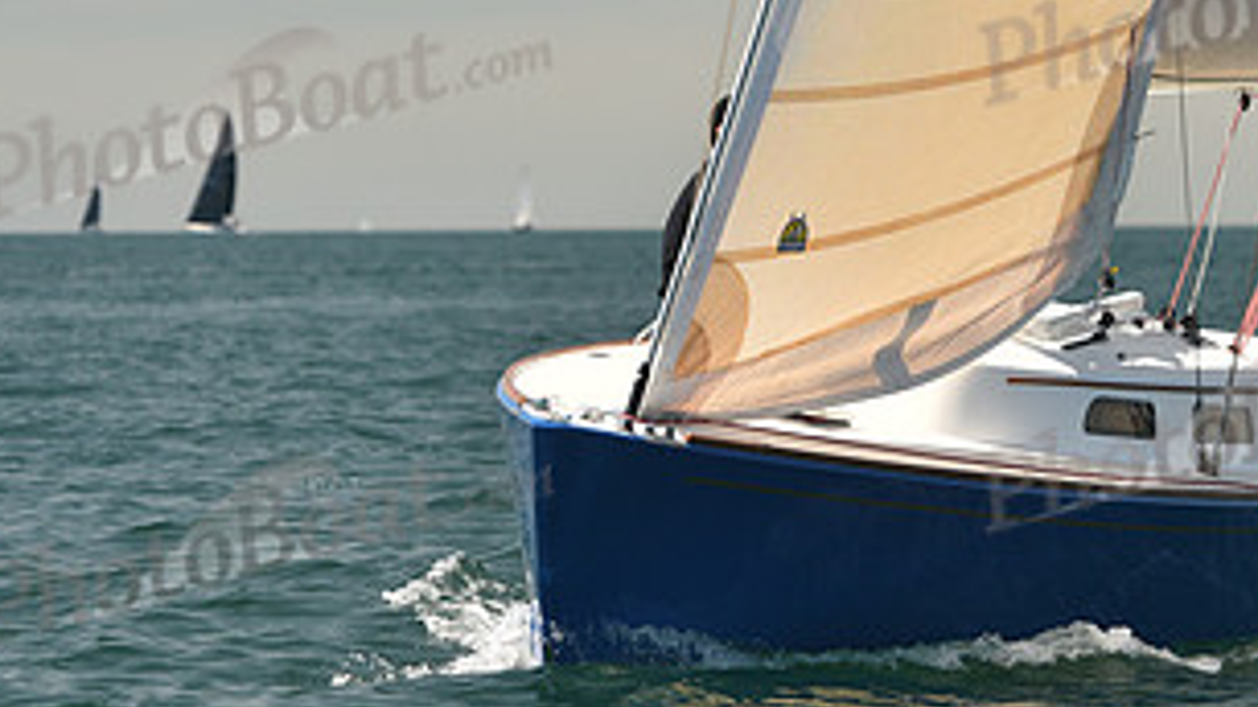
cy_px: 269
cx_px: 769
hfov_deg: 7.8
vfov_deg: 4.4
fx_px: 9272
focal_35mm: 278
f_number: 4.5
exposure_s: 1/800
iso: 250
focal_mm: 140
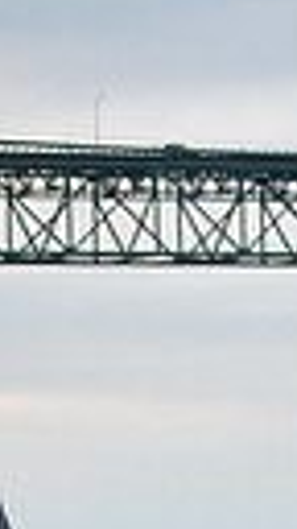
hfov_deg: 2.9
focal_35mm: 403
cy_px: 477
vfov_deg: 5.4
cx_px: 1159
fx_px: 5642
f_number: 4
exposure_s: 1/640
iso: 640
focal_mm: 85
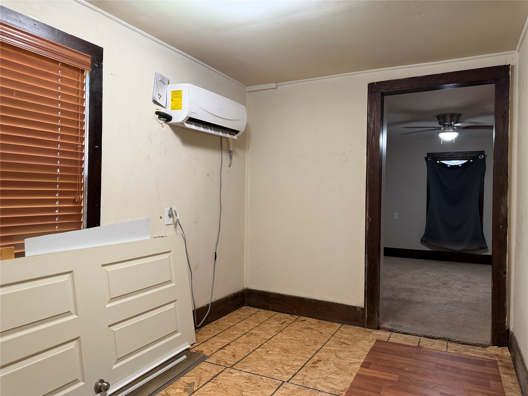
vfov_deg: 56.8
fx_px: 366
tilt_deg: +0.6
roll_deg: -0.7
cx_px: 264
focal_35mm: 24
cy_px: 198
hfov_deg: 71.6
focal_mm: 6.76
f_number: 1.78
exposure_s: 1/60
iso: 320
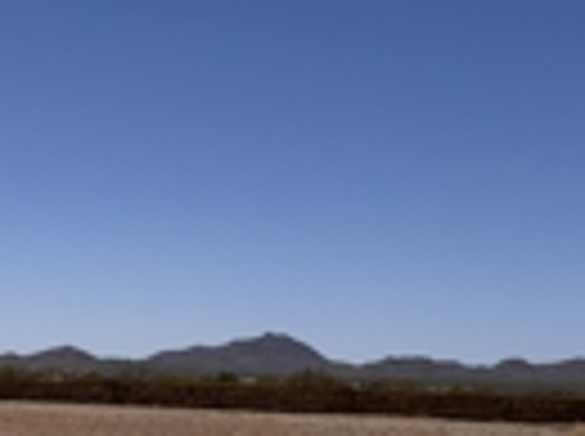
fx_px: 1248
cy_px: 369
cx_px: 122
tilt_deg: -1.0
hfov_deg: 25.9
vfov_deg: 19.6
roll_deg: -2.6
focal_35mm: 74
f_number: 1.78
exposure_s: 1/10417
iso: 80
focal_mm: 6.76
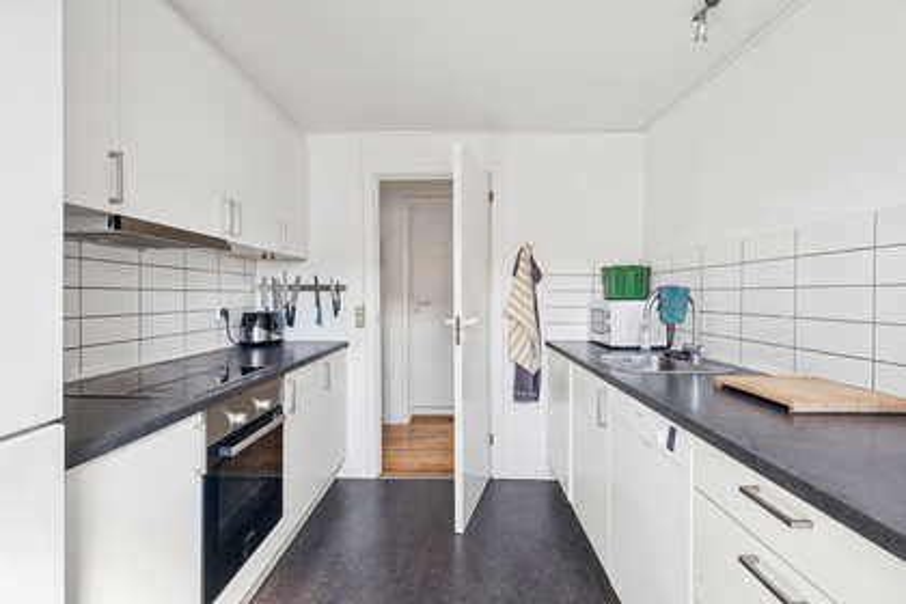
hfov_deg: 93.3
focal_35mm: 17
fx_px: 428
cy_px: 302
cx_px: 453
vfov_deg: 70.4
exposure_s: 1/5
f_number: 8
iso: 500
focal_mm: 11.5
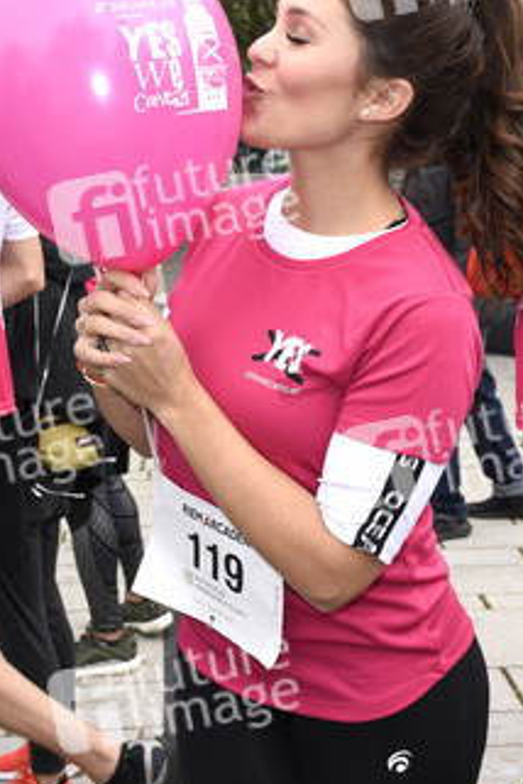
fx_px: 1547
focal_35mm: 71
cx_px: 244
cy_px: 330
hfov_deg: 19.2
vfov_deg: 28.4
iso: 400
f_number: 8
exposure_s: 1/160
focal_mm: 38
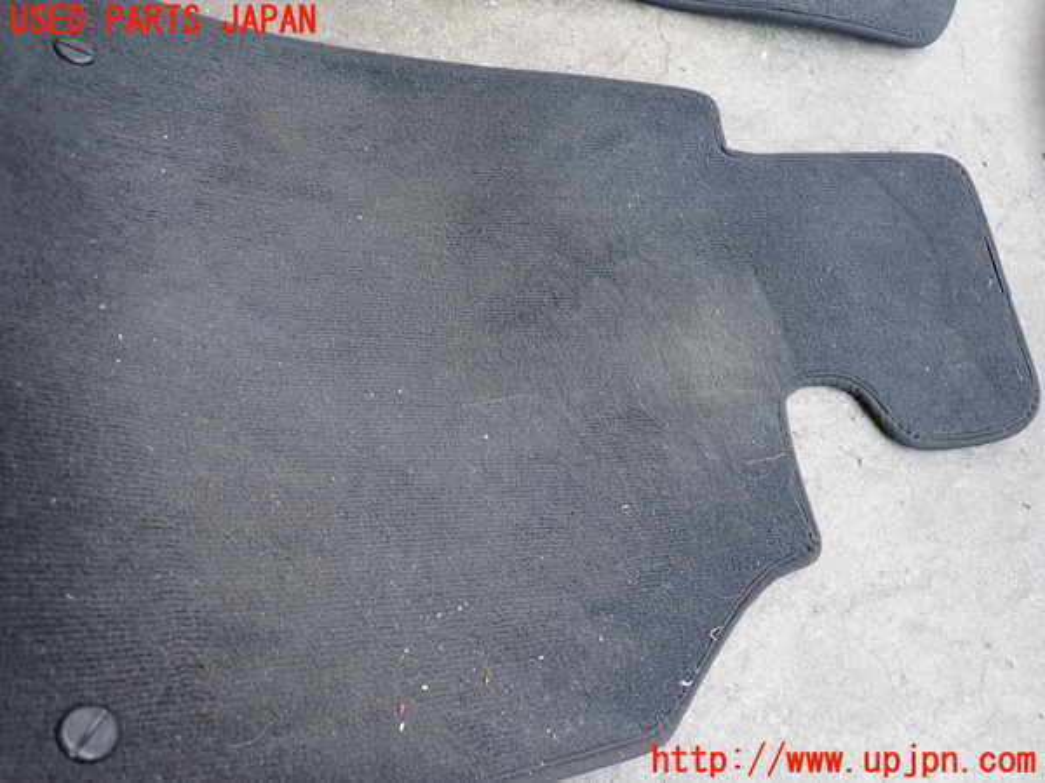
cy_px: 392
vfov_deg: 54.9
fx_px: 755
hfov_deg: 69.4
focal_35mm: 25
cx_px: 522
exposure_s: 1/50
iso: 200
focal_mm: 4.5
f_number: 2
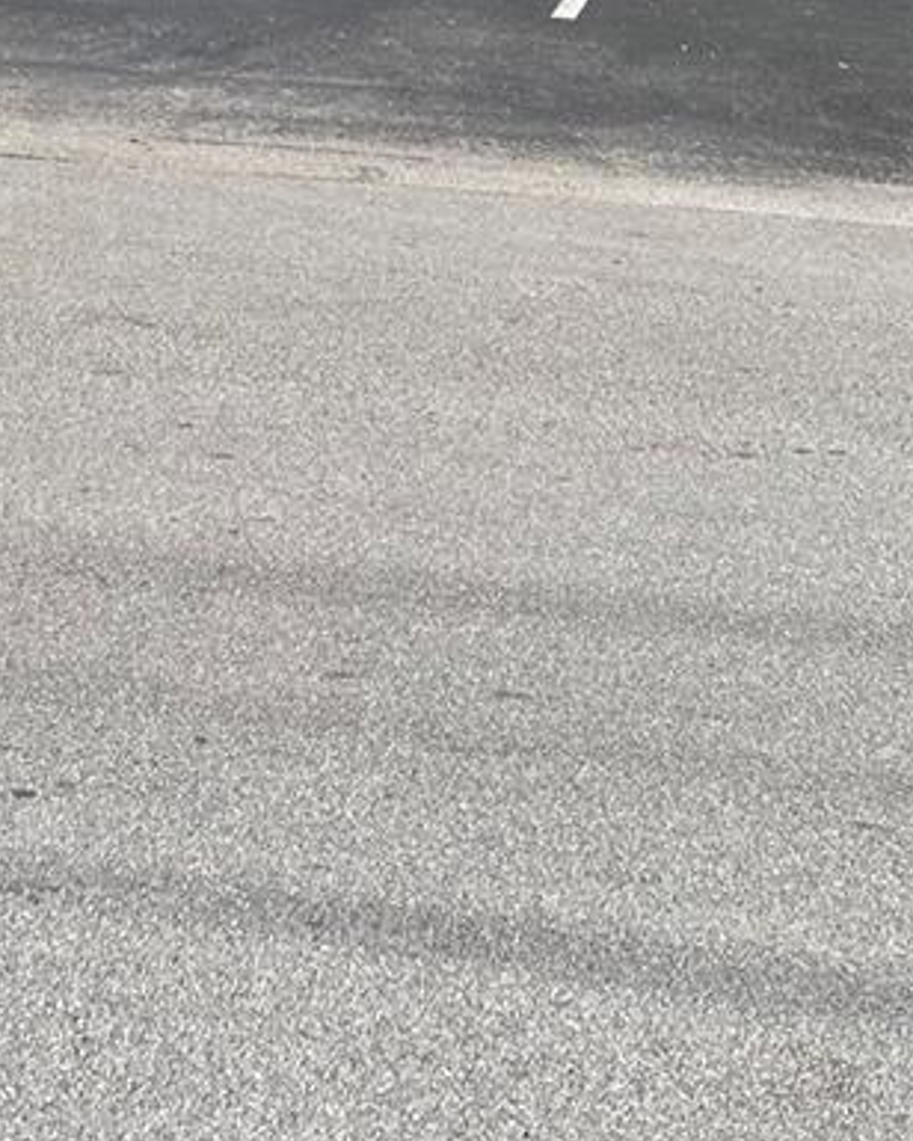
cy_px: -528
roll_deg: -1.7
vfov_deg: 20.8
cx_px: 276
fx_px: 2668
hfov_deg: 19.3
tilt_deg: +2.7
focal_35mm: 79
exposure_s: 1/2841
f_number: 1.5
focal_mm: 5.7
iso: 50
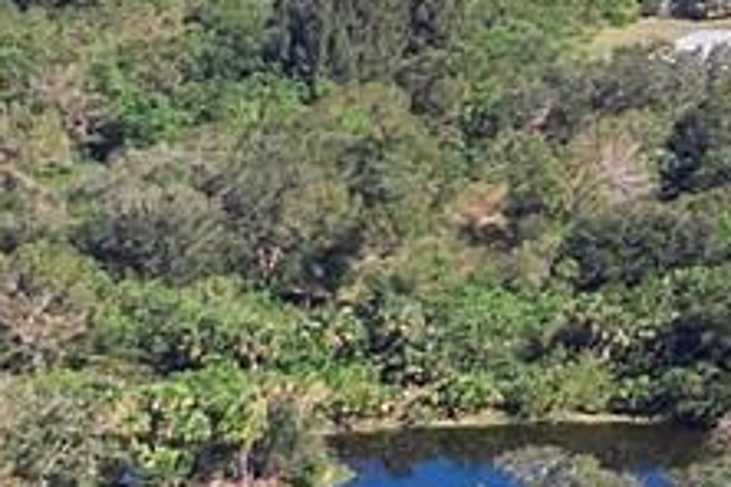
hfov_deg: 9.5
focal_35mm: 180
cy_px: -367
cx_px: 2018
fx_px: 3655
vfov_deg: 7.4
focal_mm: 4.39
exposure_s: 1/1000
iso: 100
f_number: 2.8
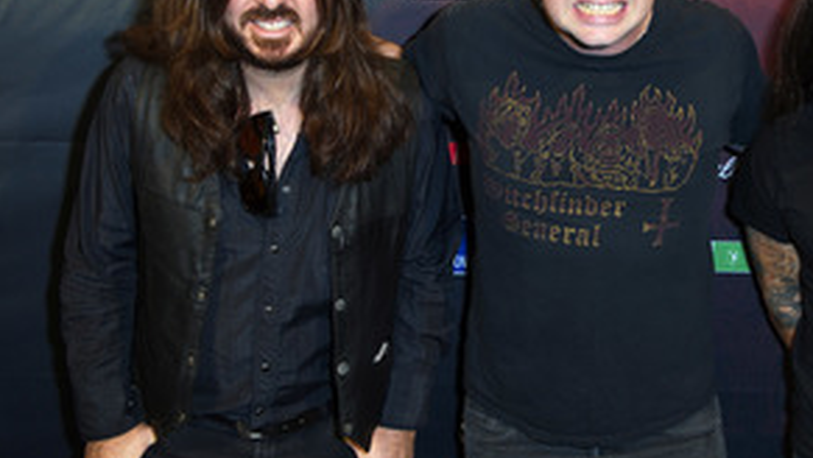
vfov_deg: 21.7
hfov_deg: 37.2
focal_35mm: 55
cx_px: 576
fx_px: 1186
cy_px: 114
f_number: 5
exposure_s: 1/250
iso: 500
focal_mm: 34
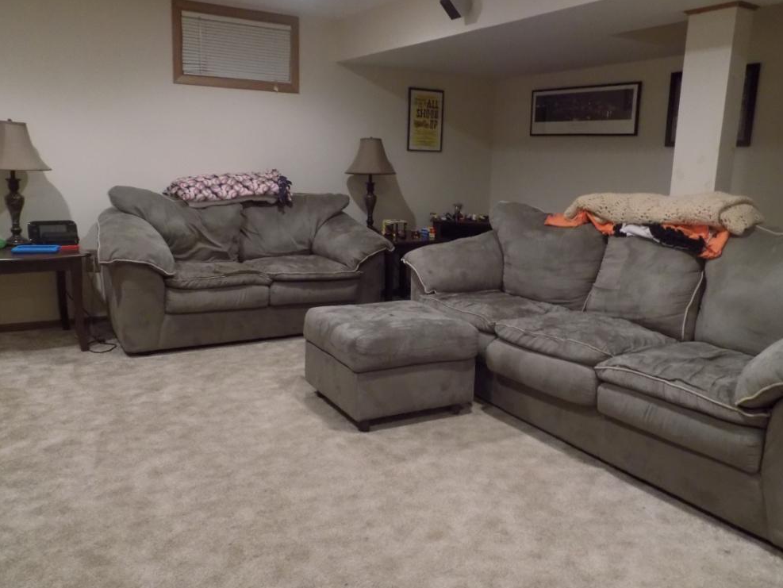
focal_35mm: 28
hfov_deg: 63.4
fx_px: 634
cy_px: 289
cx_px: 392
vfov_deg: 49.8
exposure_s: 1/13
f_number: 3.2
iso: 400
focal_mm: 4.8
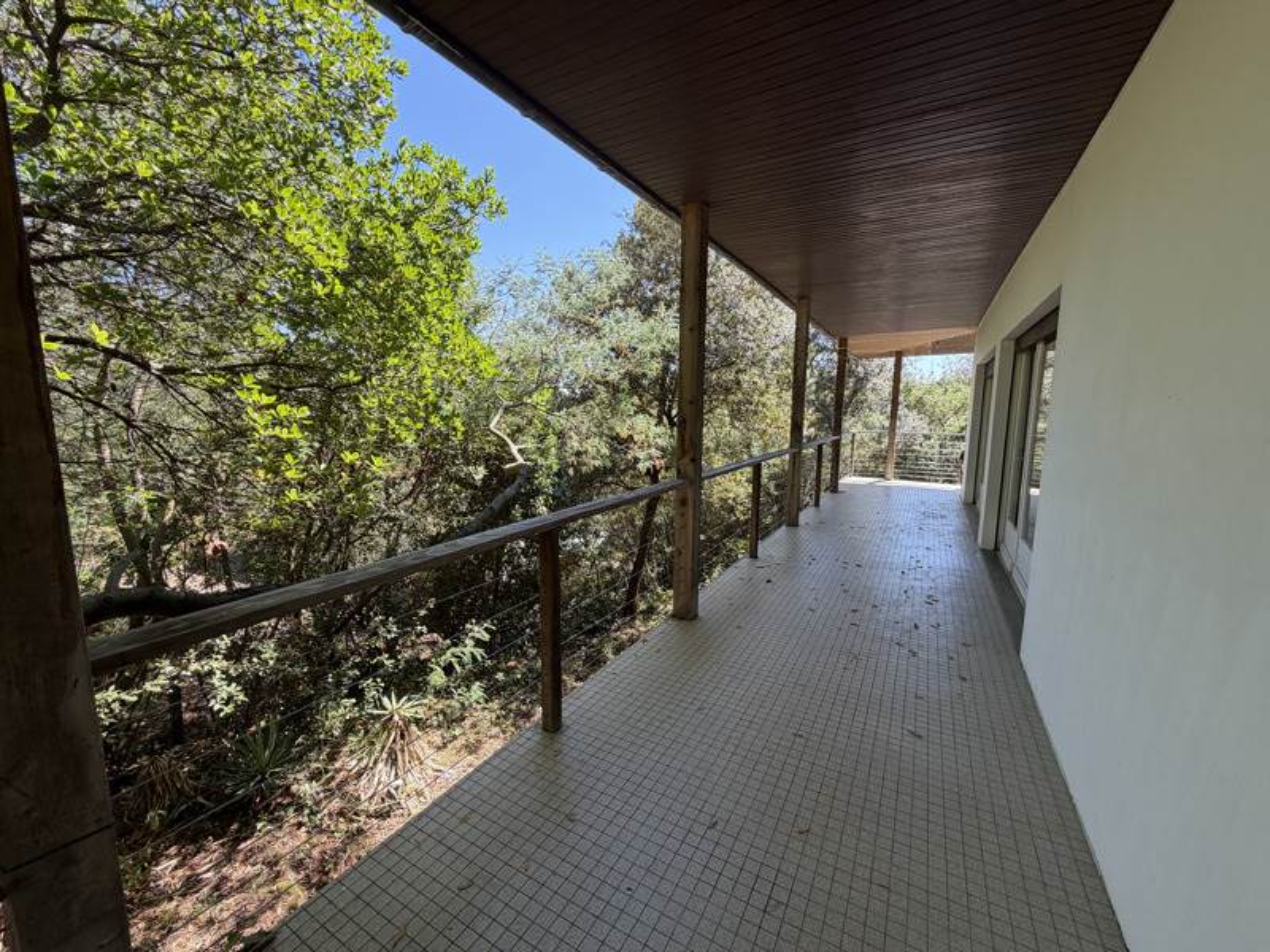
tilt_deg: -6.8
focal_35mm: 14
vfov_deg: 85.7
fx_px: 514
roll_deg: -0.4
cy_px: 476
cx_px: 635
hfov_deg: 102.1
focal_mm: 2.22
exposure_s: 1/215
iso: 50
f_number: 2.2
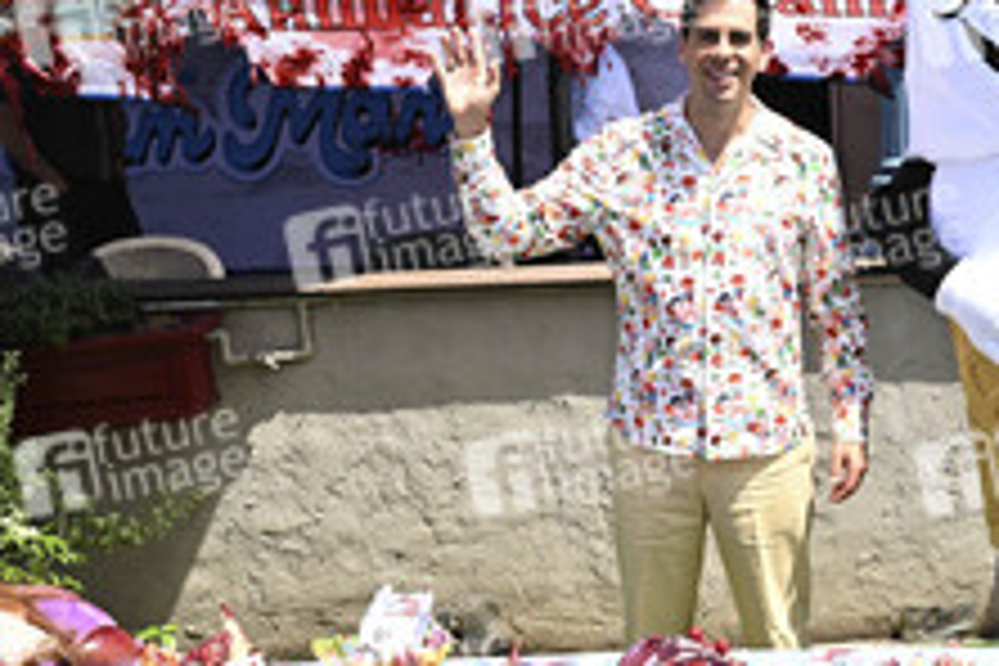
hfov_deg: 27.4
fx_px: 1970
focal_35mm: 71
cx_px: 911
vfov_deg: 19.2
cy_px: 351
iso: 640
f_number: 13
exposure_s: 1/320
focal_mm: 35
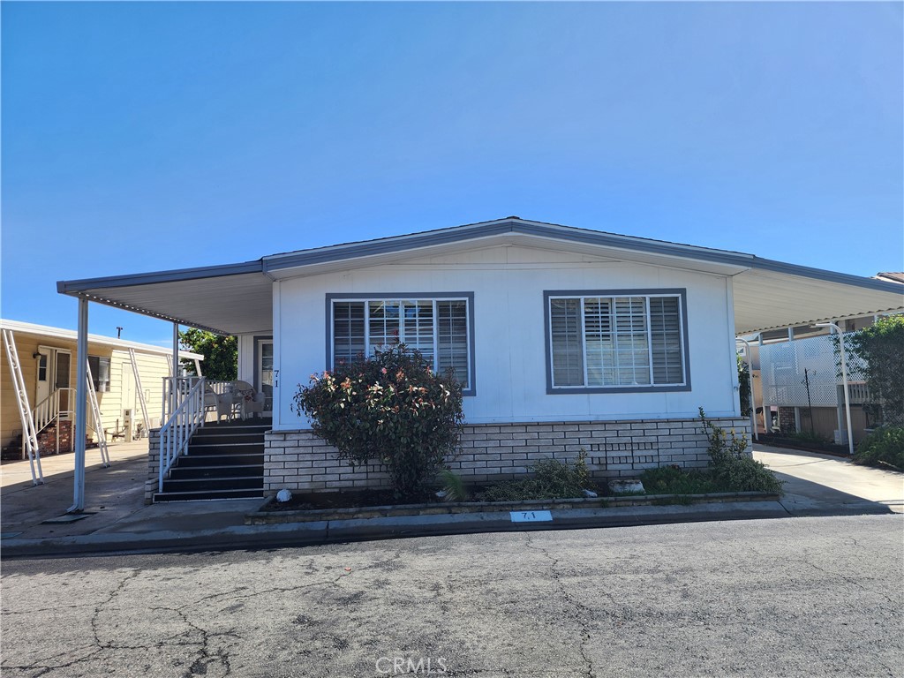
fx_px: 601
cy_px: 339
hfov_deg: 73.9
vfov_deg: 58.9
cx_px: 452
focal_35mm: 23
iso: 12
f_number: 1.8
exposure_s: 1/603
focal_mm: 6.4
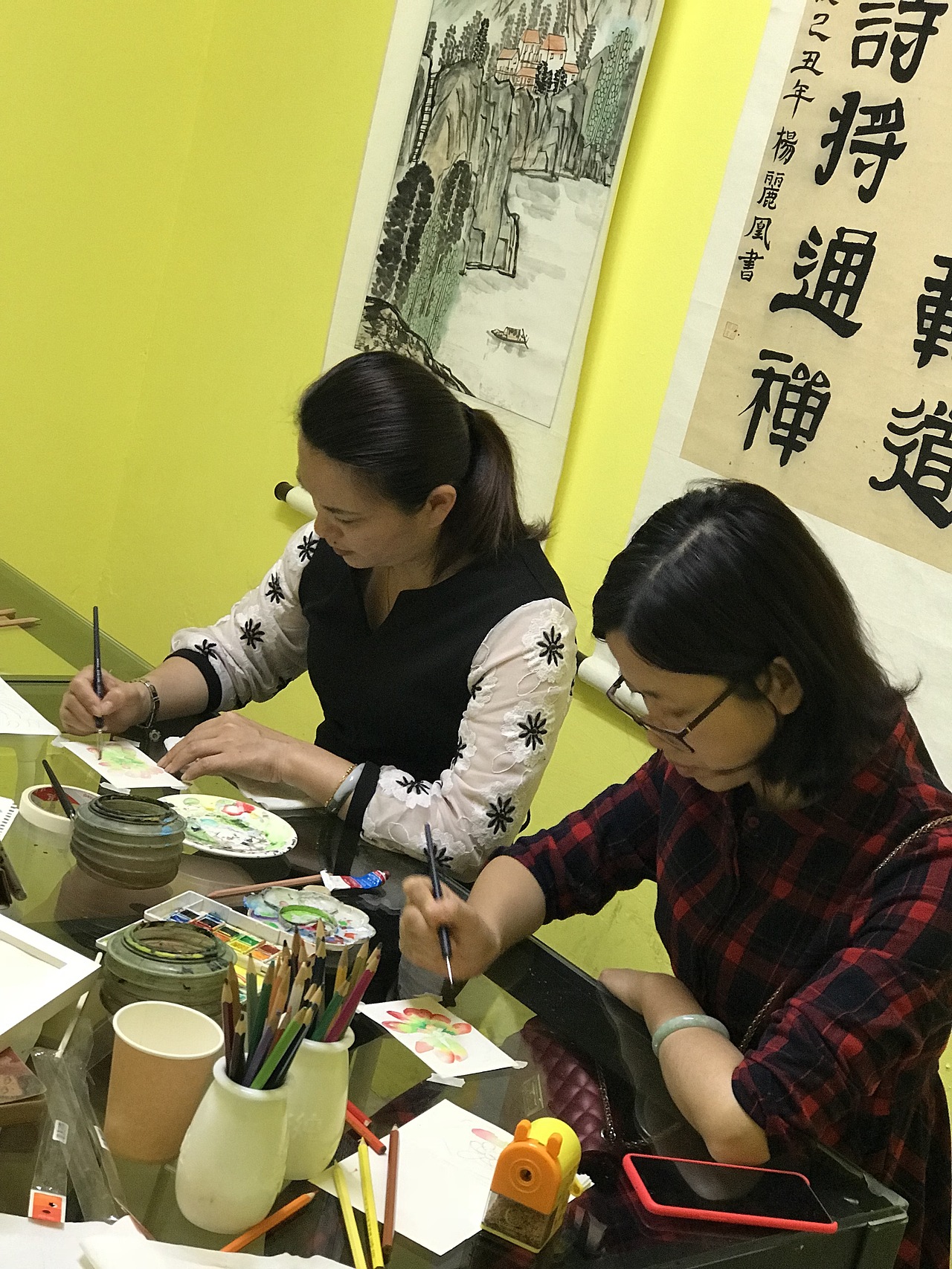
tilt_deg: -14.4
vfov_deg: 33.8
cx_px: 476
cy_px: 634
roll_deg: -14.1
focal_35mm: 57
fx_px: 2090
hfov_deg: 25.7
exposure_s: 1/50
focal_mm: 6.6
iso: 320
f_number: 2.8
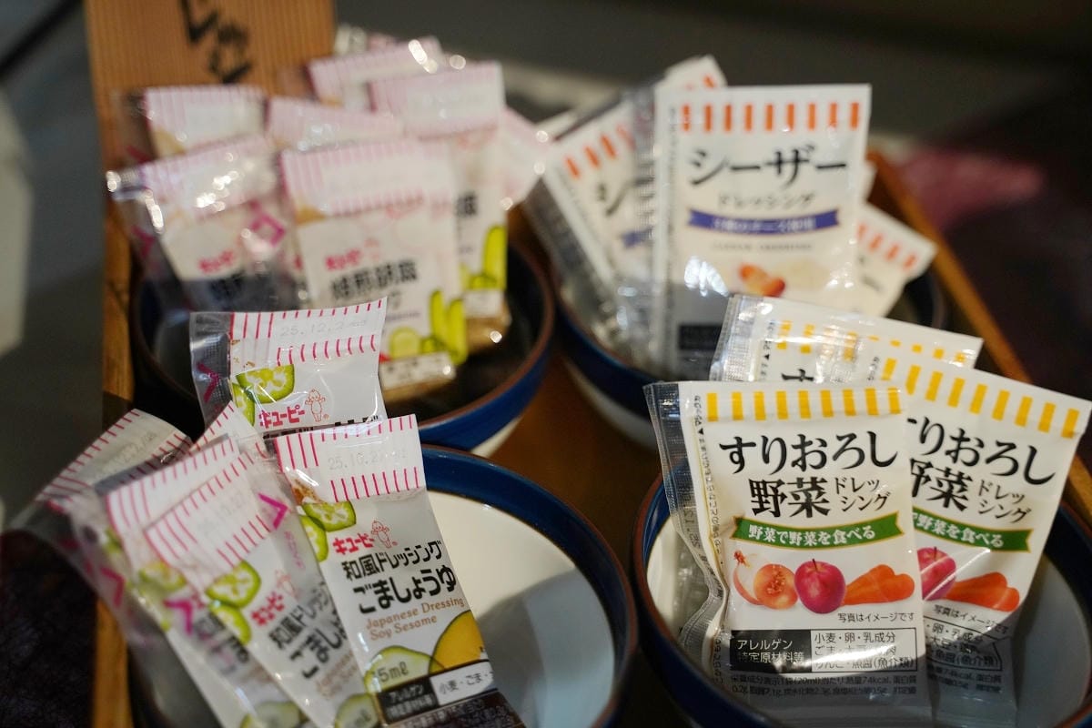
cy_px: 364
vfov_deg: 25.1
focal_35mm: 54
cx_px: 546
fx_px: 1638
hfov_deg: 36.9
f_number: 2.8
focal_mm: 54
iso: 1600
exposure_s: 1/160
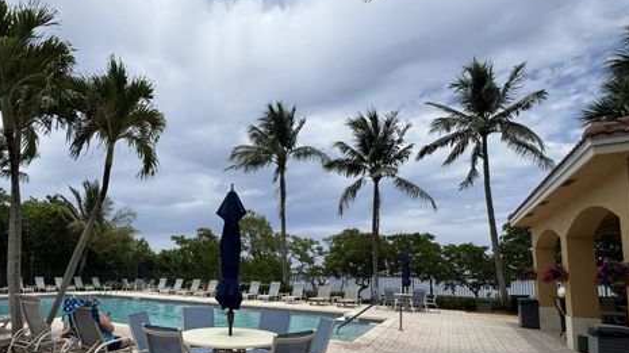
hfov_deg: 81.8
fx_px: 350
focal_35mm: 21
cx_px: 225
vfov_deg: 52.3
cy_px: 241
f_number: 2.2
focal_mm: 2.22
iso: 50
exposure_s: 1/3546
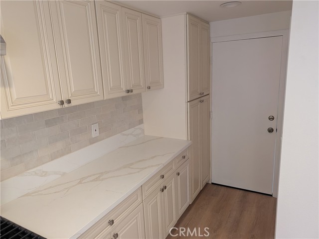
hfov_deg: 71.6
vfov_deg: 56.9
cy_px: 120
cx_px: 160
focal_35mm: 24
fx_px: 221
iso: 181
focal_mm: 6.9
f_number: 1.68
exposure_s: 1/120
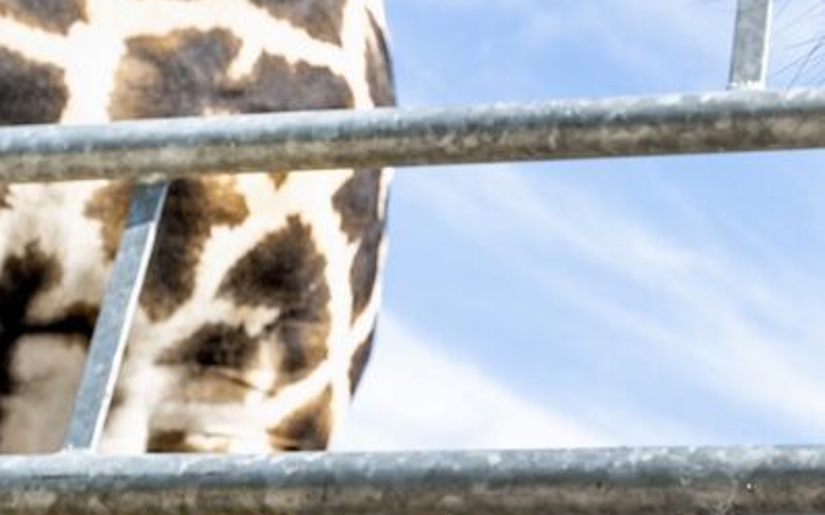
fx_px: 2068
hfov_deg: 21.8
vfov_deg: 13.6
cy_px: -184
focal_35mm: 92
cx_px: 825
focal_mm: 30
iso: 250
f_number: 5.6
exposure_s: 1/1000
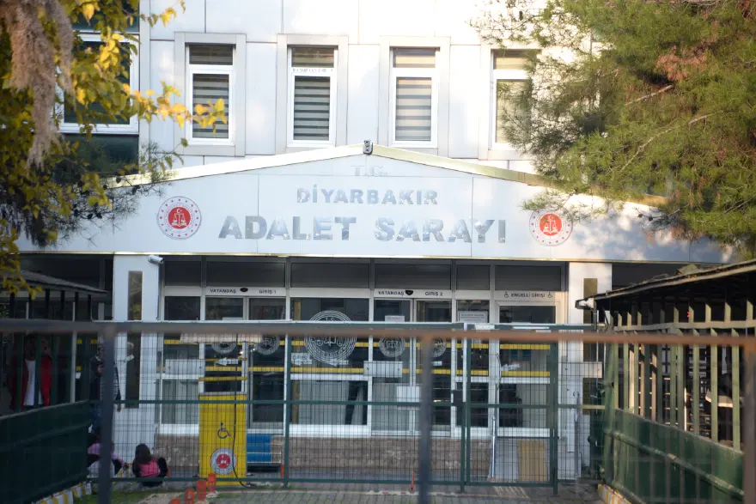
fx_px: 5251
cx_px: 378
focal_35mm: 250
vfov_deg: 5.5
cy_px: 252
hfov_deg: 8.2
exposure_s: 1/125
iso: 200
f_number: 5.6
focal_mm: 250
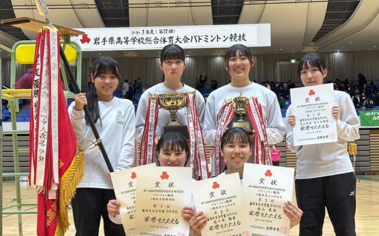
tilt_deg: +0.6
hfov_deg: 35.7
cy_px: 147
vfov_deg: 22.7
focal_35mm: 57
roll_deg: +0.7
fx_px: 588
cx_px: 172
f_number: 1.78
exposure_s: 1/100
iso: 100
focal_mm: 6.86
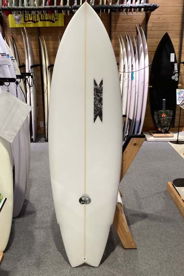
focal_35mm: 33
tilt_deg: -18.6
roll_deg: +2.5
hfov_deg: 39.9
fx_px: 253
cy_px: 138
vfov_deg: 57.2
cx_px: 86
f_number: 2.4
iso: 64
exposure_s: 1/60
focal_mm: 3.3
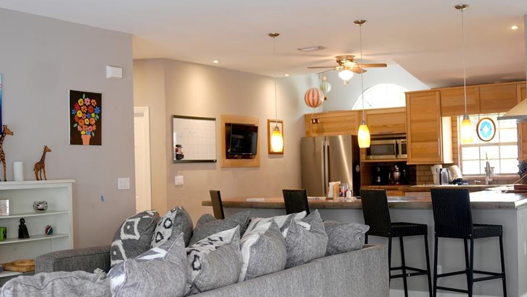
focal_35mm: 48
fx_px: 671
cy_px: 167
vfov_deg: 24.9
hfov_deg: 42.9
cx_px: 249
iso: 250
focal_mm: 28
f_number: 2.8
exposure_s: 1/30
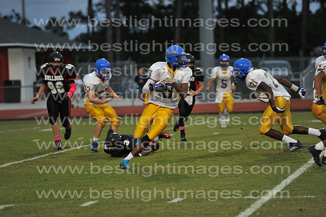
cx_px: 163
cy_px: 108
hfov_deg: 10.3
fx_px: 1810
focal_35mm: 200
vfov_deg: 6.9
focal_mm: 200
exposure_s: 1/400
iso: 1600
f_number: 3.2
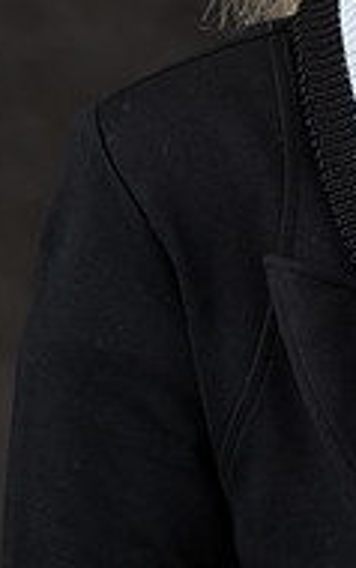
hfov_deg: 3.2
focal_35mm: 405
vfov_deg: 5.2
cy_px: 170
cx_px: 512
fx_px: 6278
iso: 320
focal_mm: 80
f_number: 6.3
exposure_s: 1/250
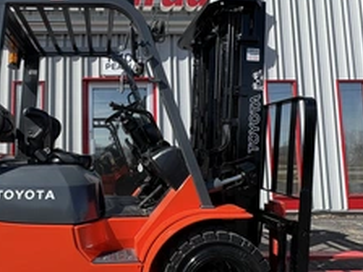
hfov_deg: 66.4
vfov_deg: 54.9
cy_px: 141
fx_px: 262
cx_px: 105
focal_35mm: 25
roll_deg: +0.9
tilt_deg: +5.0
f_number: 2.2
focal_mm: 2.22
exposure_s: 1/993
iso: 40
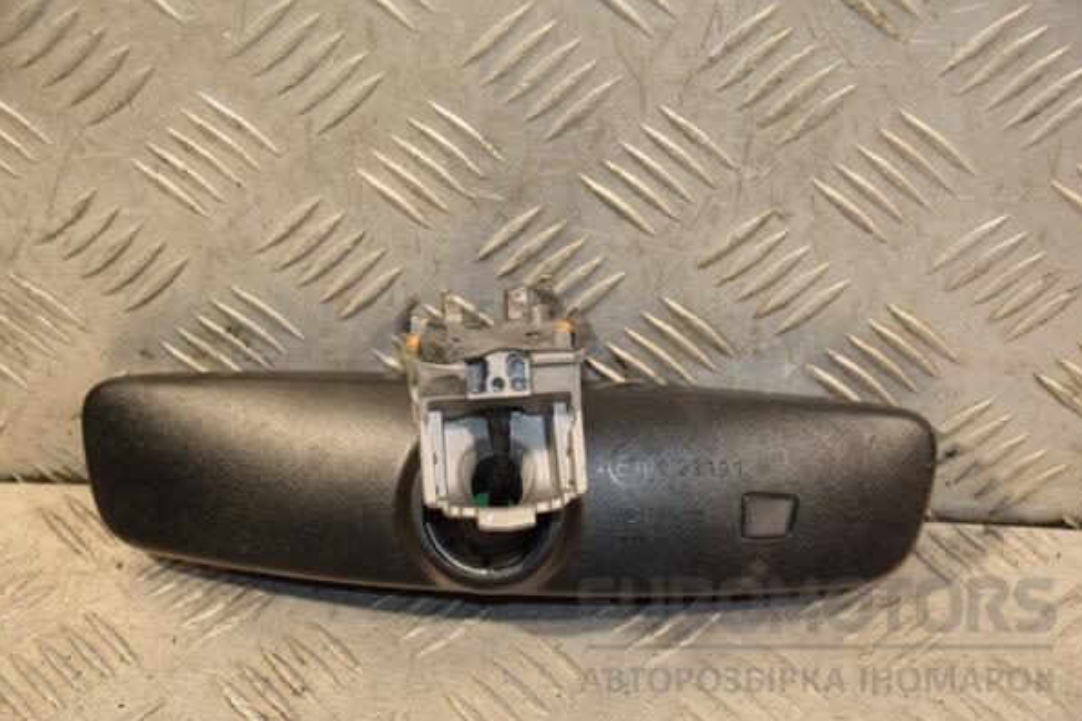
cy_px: 362
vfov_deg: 13.7
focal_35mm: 100
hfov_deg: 20.4
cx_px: 545
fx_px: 3005
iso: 800
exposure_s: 1/125
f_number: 5.3
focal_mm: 66
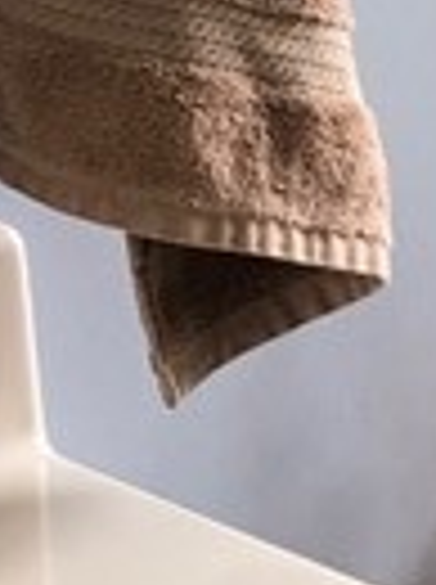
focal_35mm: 221
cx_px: 643
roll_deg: -1.6
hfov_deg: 6.6
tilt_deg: -33.9
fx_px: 3724
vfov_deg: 8.1
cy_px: 1539
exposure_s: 1/20
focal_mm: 3.99
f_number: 1.8
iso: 40
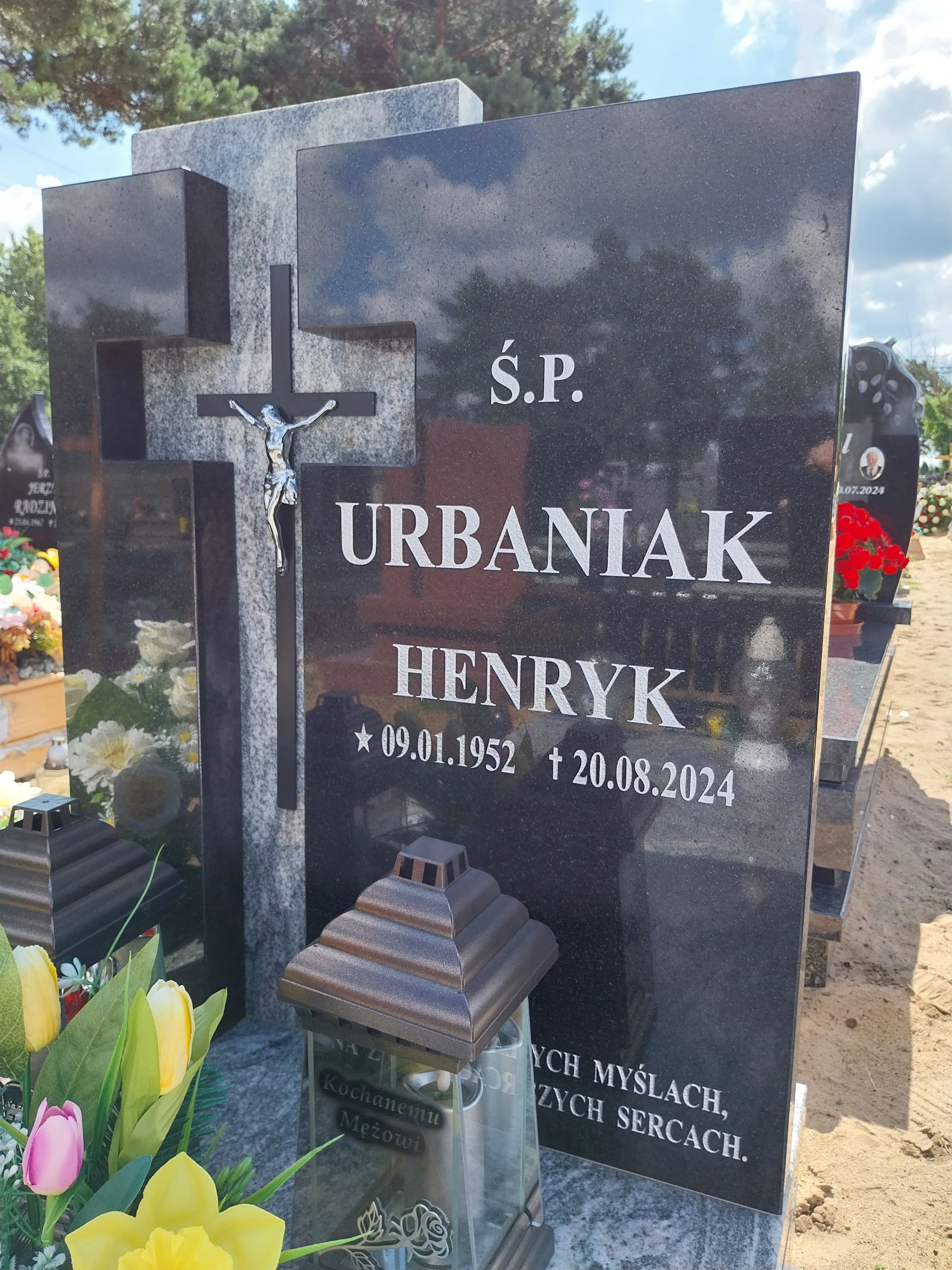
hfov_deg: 53.1
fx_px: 953
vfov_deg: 67.3
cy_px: 635
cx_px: 476
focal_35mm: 26
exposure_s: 1/282
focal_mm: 4
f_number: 1.8
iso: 25
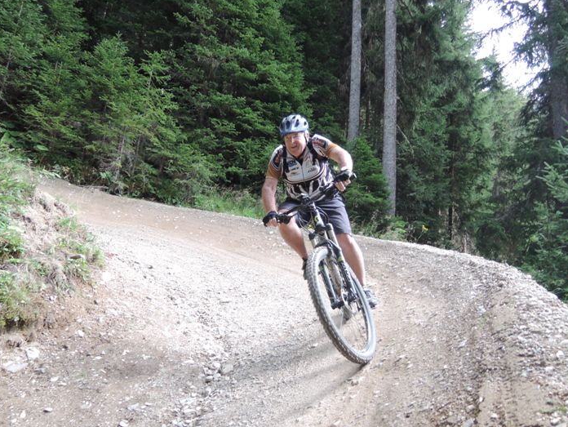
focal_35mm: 27
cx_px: 297
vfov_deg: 51.4
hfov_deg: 65.3
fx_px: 443
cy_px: 198
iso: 220
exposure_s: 1/250
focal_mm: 5.1
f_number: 2.2
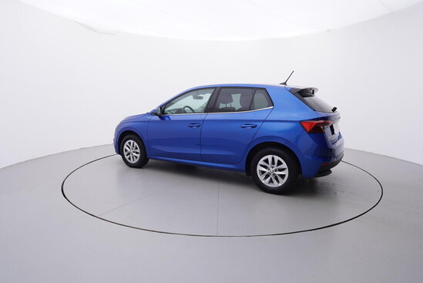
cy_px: 142
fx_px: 265
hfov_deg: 77.3
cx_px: 212
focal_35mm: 22
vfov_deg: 56.2
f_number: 5
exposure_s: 1/80
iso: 200
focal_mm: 15
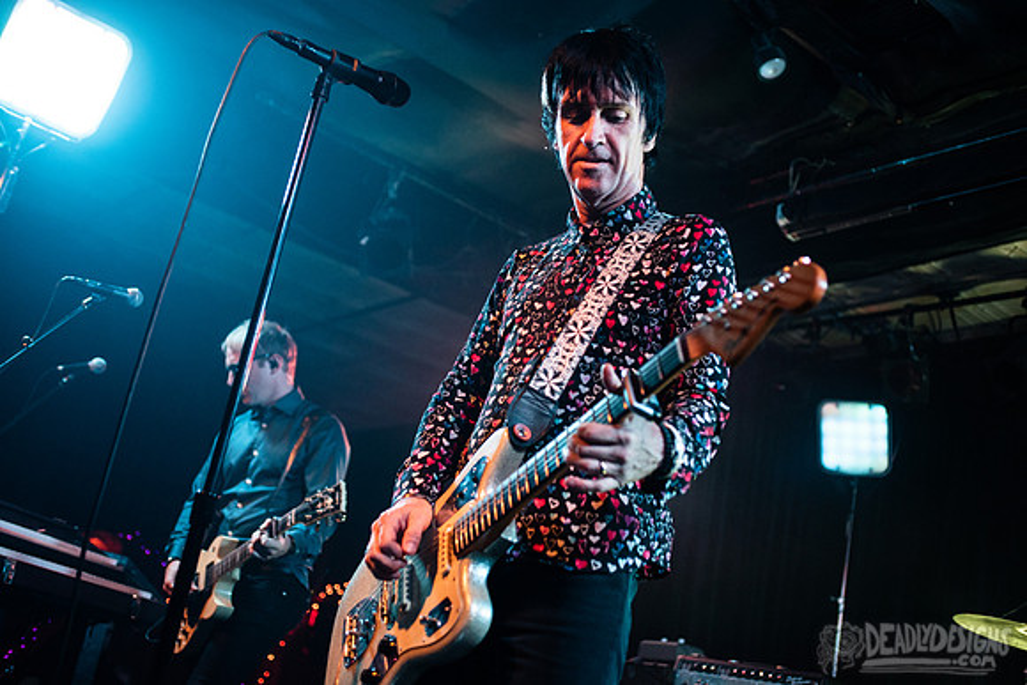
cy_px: 330
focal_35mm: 46
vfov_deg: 29.5
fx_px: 1302
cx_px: 533
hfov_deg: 43.0
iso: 2000
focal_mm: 44
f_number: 2.8
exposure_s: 1/320
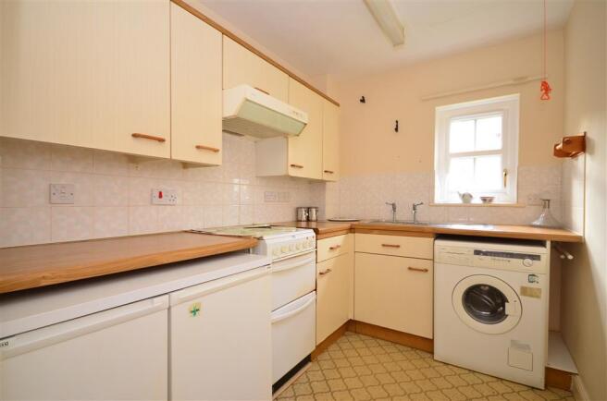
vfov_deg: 71.8
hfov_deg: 95.1
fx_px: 278
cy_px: 200
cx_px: 304
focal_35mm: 16
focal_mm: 11
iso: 200
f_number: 5
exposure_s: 1/4
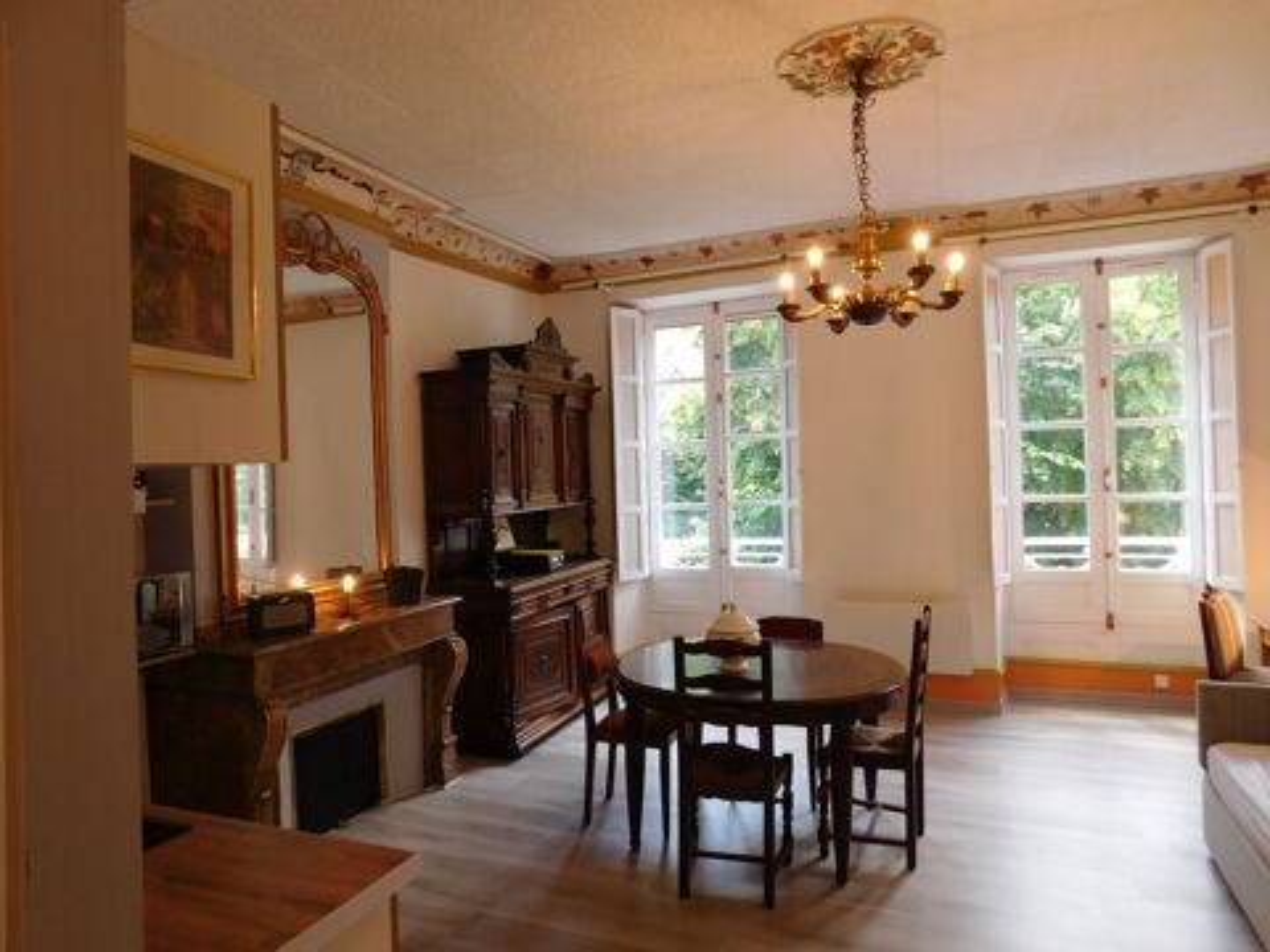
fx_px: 844
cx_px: 635
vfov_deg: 58.9
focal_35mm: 23
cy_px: 476
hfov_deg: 73.9
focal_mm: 4
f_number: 3
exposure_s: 1/50
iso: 125
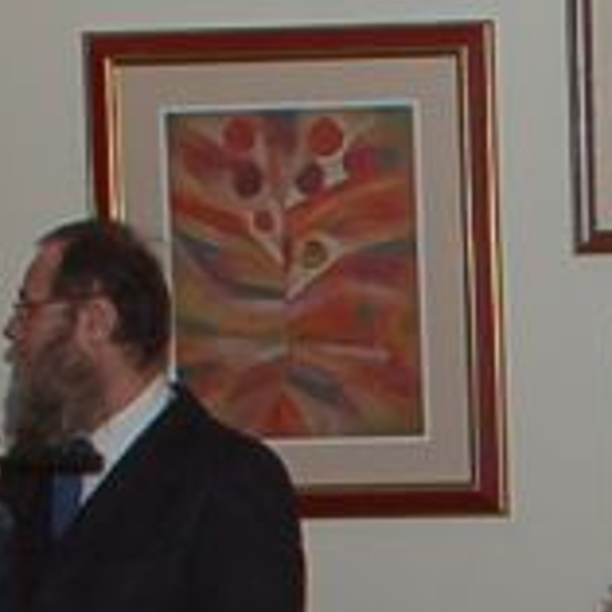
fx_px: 4521
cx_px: 1218
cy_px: 904
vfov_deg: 7.6
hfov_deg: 7.4
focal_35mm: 226
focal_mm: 28
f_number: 4
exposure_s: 1/60
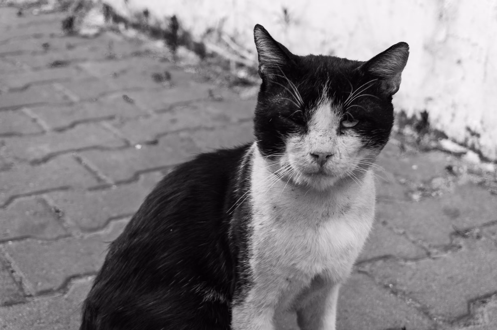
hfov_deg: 27.0
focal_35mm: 75
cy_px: 165
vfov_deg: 18.1
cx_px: 248
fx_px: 1034
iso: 200
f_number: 6.3
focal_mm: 50
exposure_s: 1/40
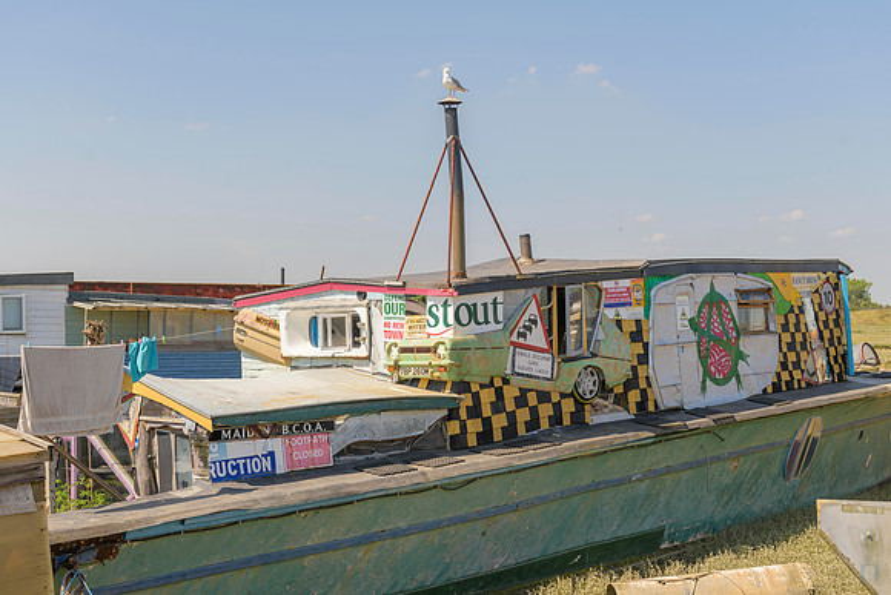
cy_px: 299
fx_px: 1164
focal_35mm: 47
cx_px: 444
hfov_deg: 41.9
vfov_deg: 28.7
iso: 64
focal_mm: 45
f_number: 5.6
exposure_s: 1/640
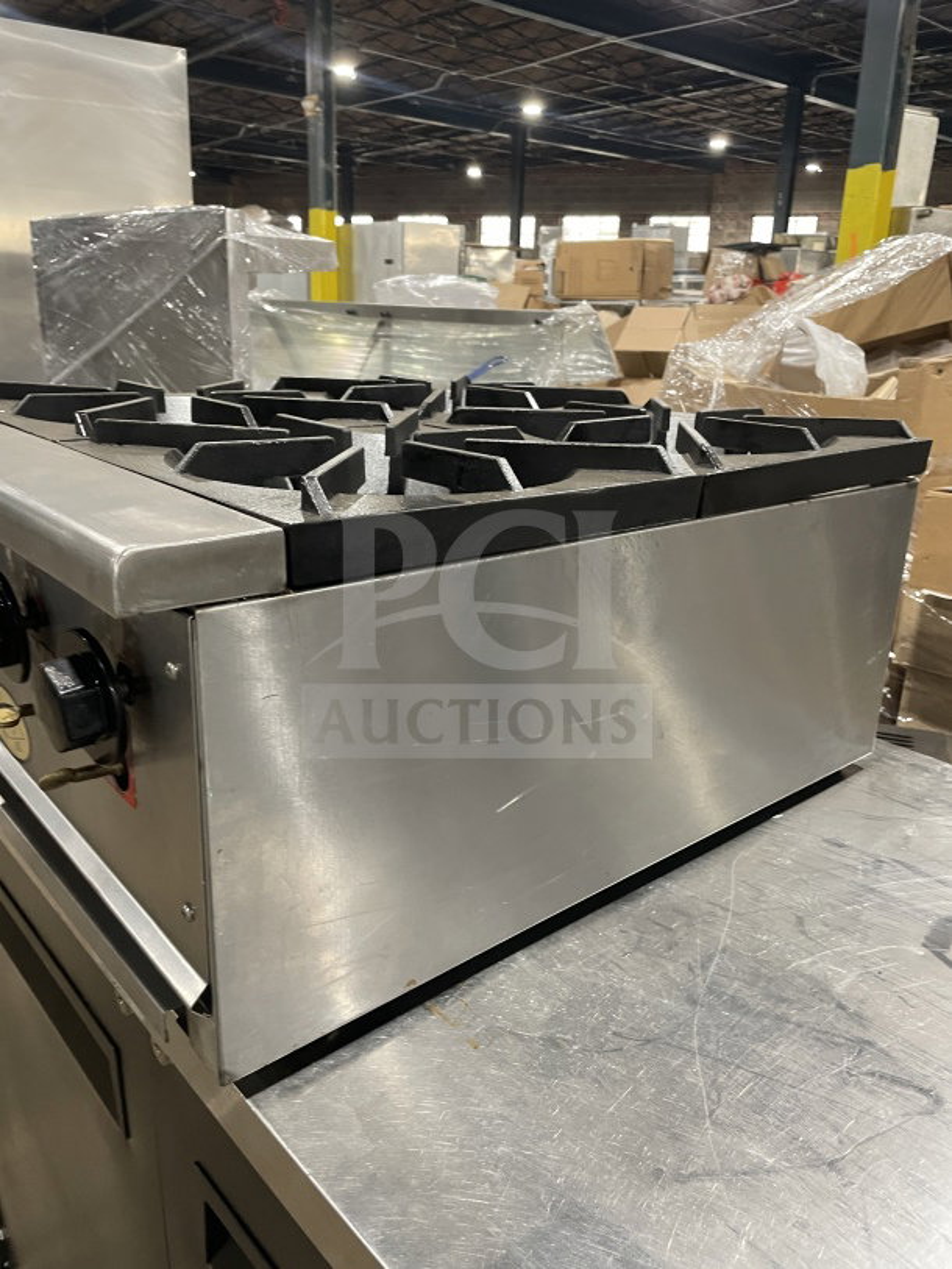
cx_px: 476
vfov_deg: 67.3
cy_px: 634
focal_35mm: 26
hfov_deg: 53.1
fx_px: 953
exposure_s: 1/60
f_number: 1.6
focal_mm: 4.2
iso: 200
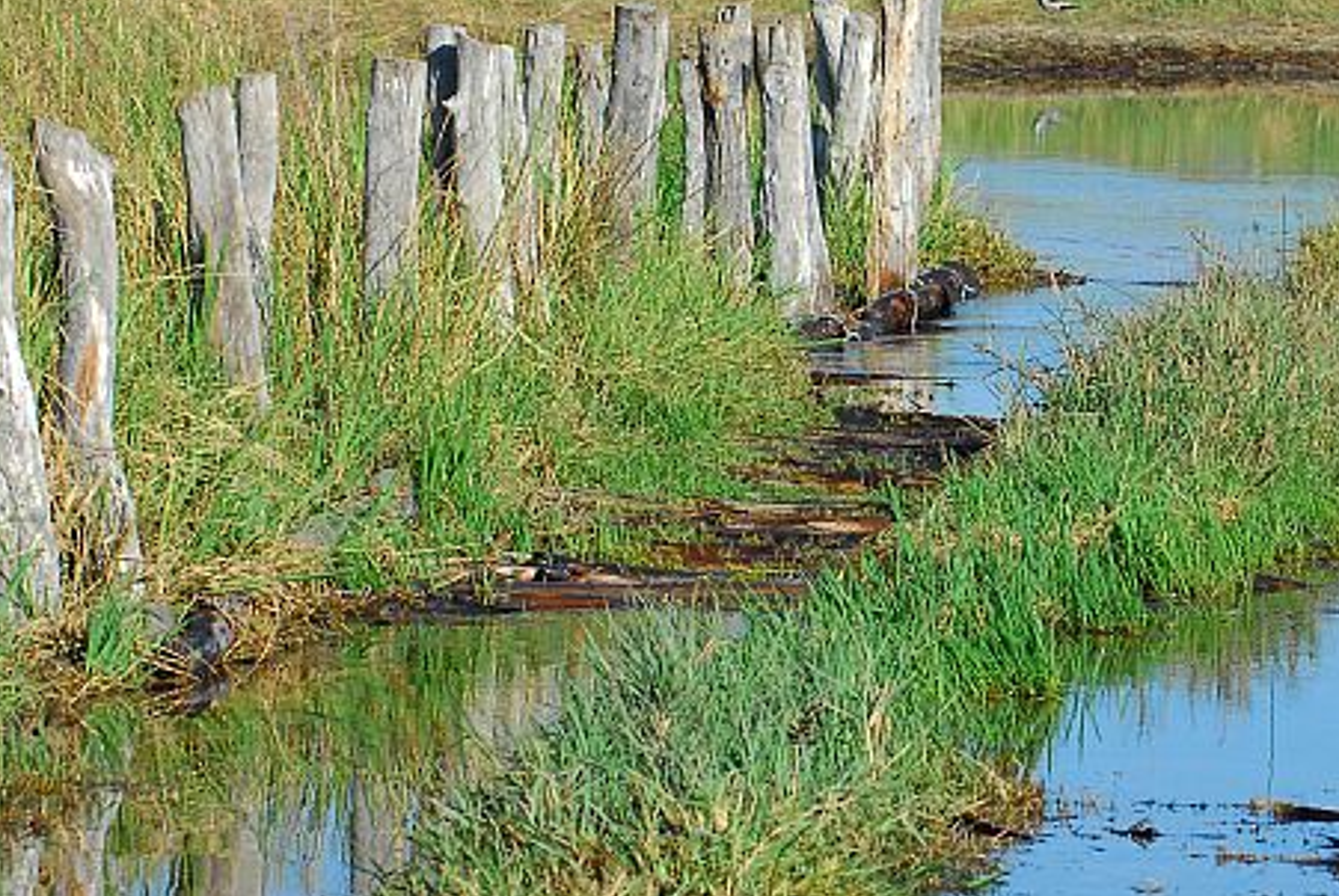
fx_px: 12923
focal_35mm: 347
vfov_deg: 4.0
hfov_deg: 5.9
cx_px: 947
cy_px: 335
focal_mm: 116
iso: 400
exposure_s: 1/640
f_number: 9
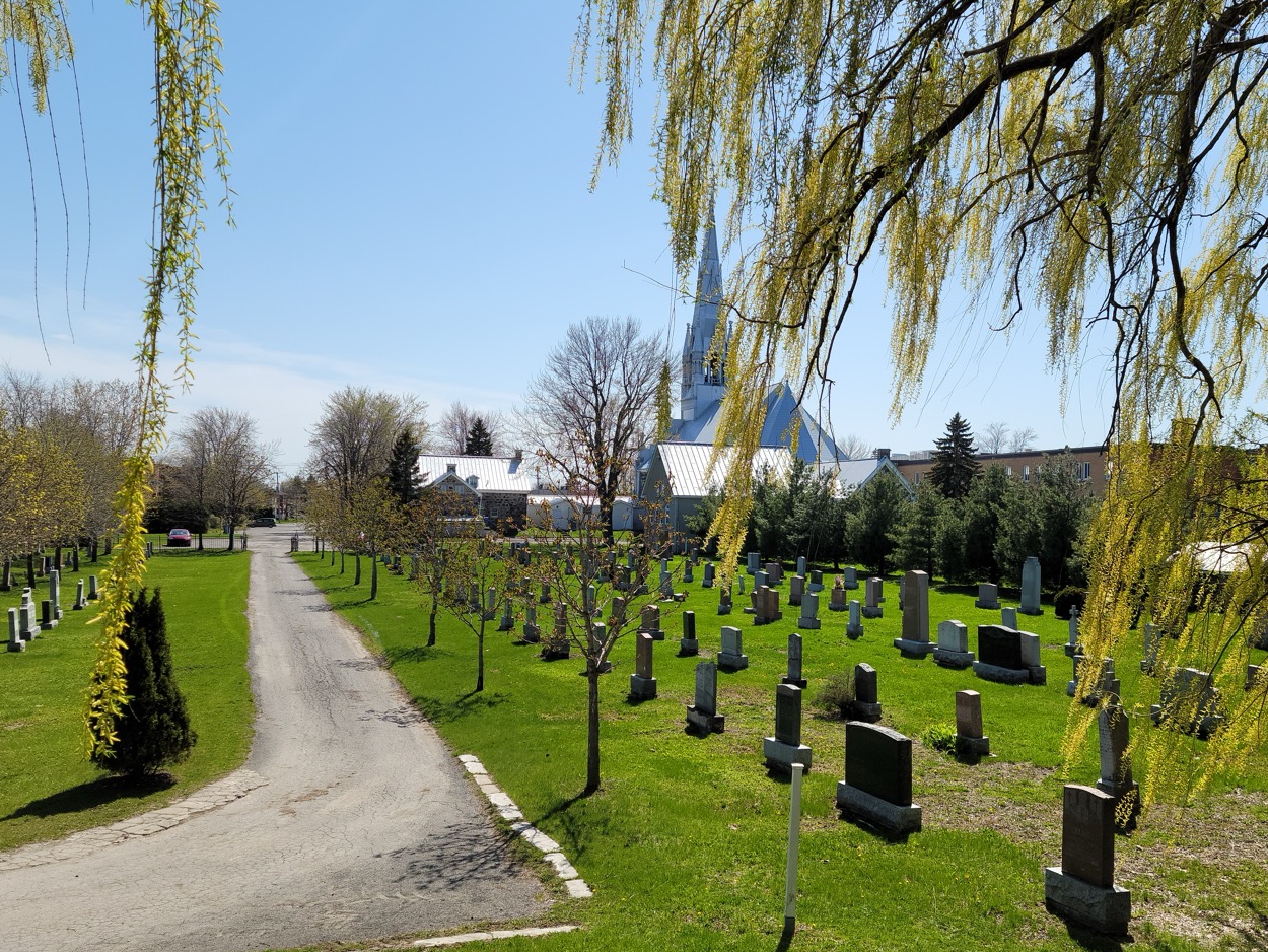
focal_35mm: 32
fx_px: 1172
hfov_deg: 56.6
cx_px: 726
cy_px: 507
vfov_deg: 44.1
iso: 20
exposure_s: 1/1186
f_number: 1.8
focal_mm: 7
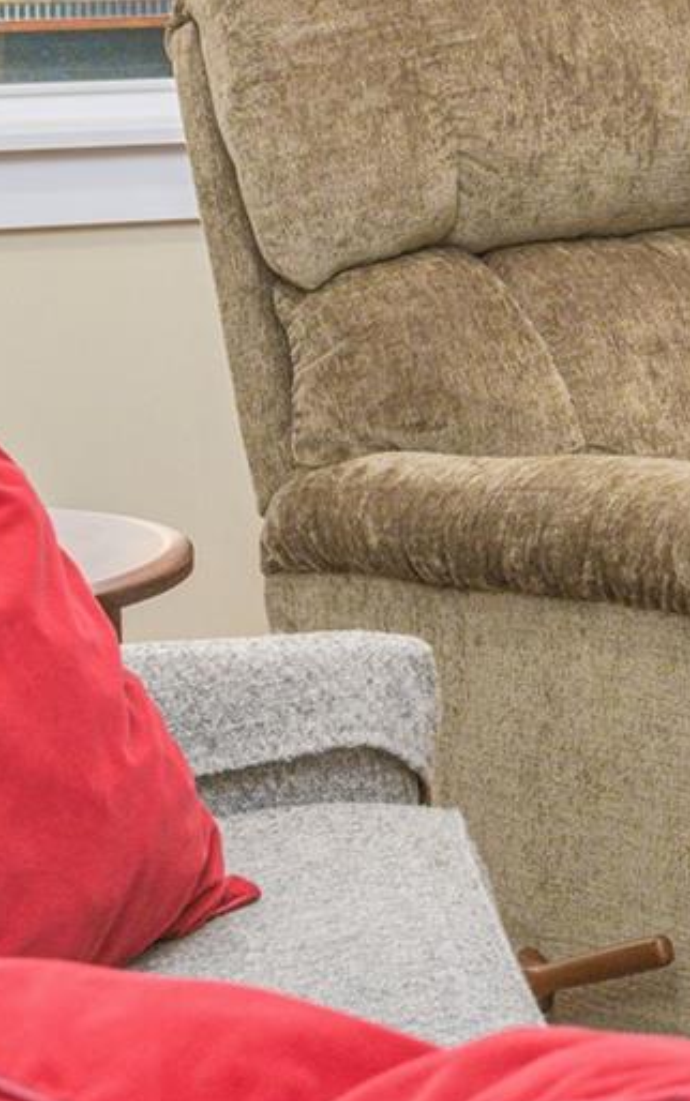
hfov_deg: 8.5
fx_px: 4265
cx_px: 1601
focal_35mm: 142
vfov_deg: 14.2
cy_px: -239
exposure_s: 1/200
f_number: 8
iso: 320
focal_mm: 35
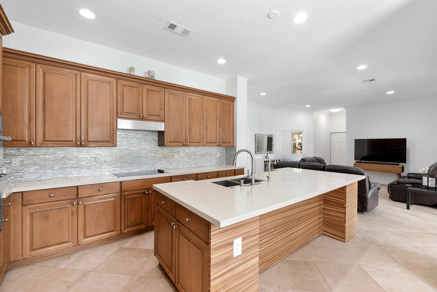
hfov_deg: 100.4
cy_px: 146
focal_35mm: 15
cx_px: 218
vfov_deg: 77.4
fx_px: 182
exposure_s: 1/25
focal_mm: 10
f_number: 8
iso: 500
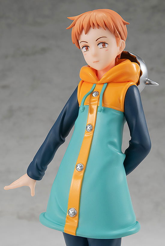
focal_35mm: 66
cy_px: 123
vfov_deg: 30.5
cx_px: 82
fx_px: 452
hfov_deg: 20.7
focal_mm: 60
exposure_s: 1/20
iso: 160
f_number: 16
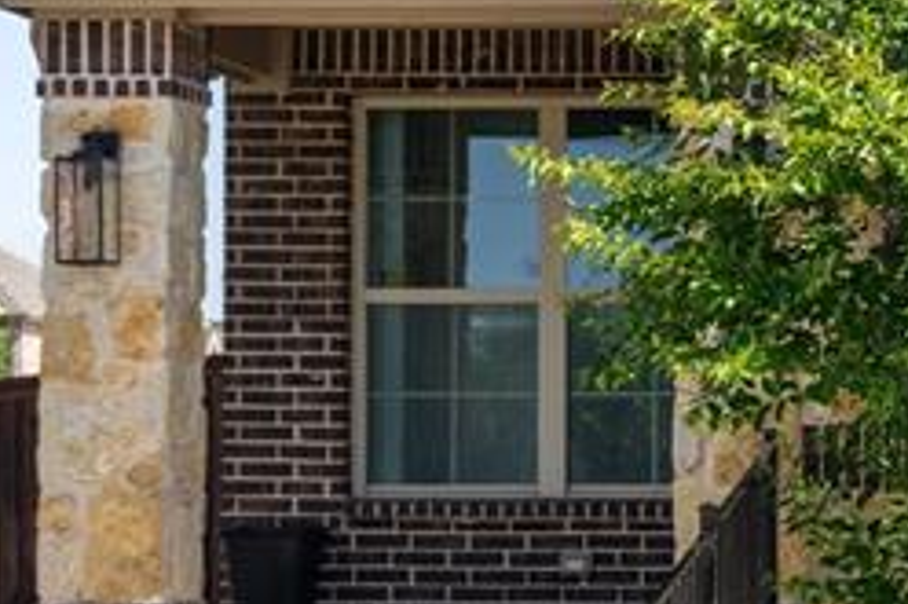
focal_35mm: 124
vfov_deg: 11.0
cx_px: 1216
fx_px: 3125
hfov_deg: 15.6
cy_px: 340
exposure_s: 1/200
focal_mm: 30
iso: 800
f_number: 7.1
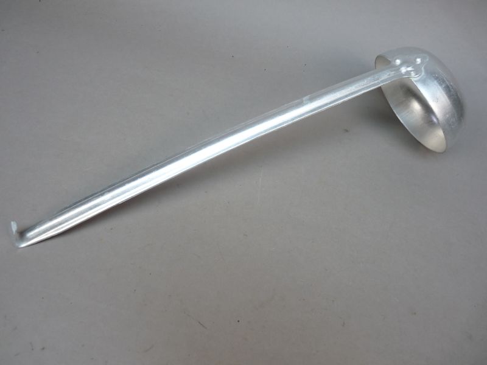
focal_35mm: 27
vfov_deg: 51.4
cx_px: 244
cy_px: 182
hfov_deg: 65.3
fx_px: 380
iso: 100
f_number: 2.8
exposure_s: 1/30
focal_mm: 4.8
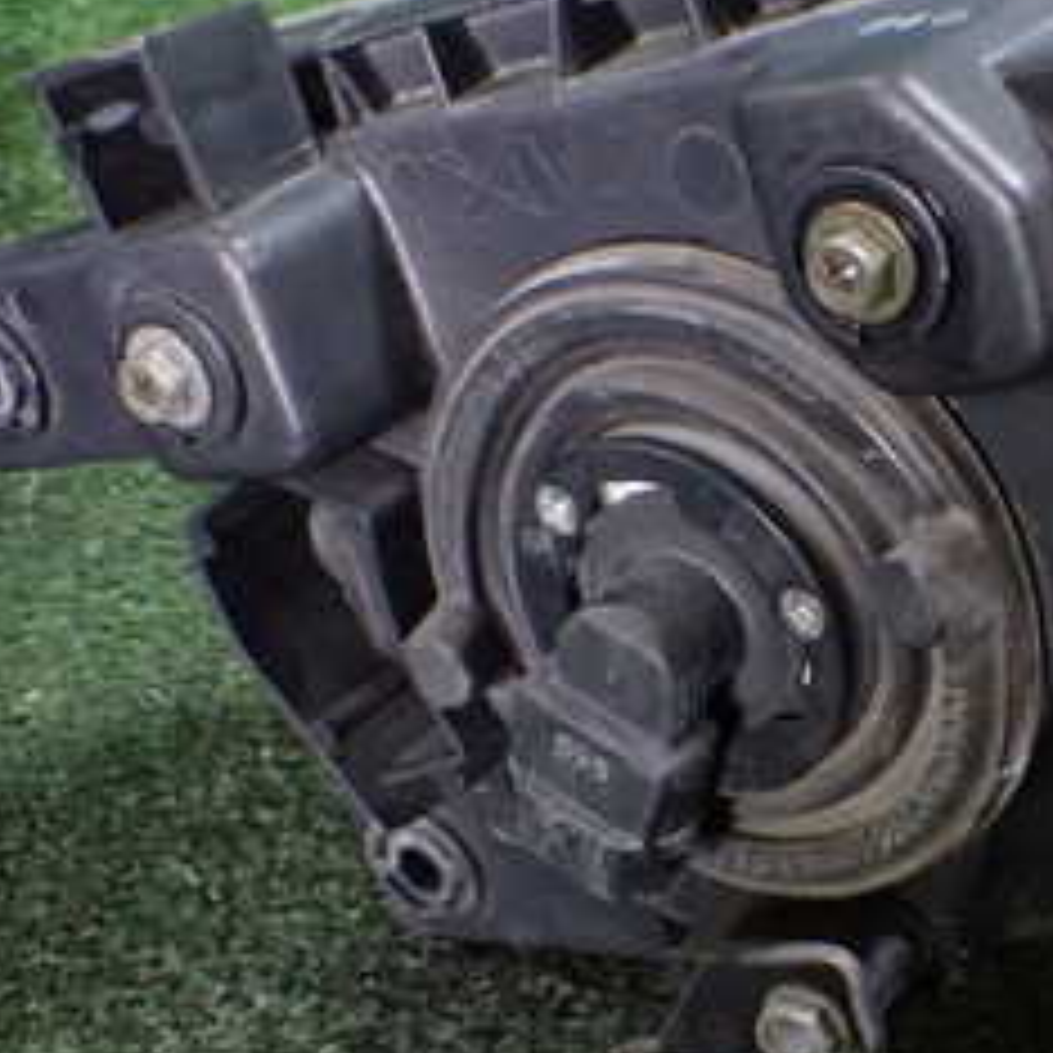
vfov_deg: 25.2
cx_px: 914
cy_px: 724
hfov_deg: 24.7
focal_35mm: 68
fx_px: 2340
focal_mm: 5.4
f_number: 2.3
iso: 800
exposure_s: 1/60
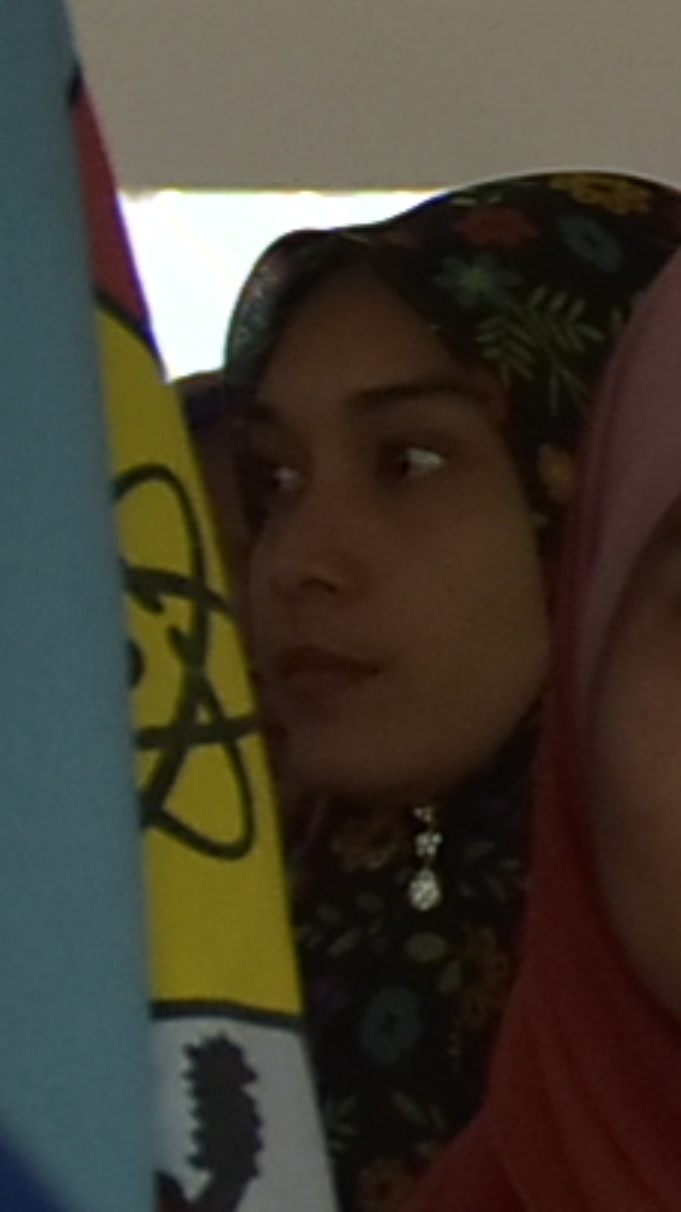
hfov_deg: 3.9
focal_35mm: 278
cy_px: -39
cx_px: 3312
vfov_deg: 7.7
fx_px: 8936
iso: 500
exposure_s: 1/200
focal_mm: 24
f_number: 2.8
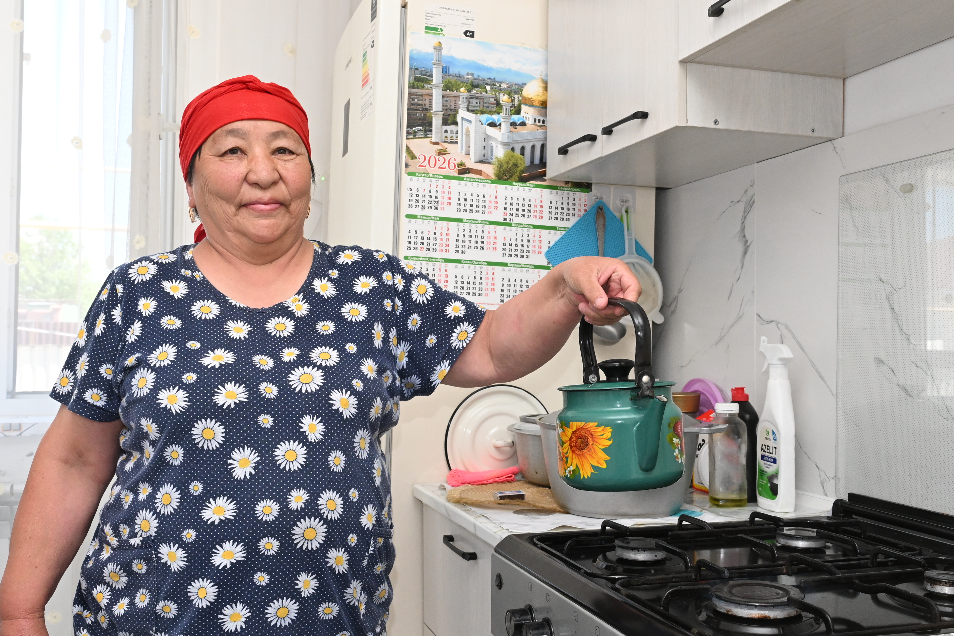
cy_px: 318
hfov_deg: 53.1
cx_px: 477
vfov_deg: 36.9
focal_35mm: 36
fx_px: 954
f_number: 8
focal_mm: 24
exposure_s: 1/250
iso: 2000
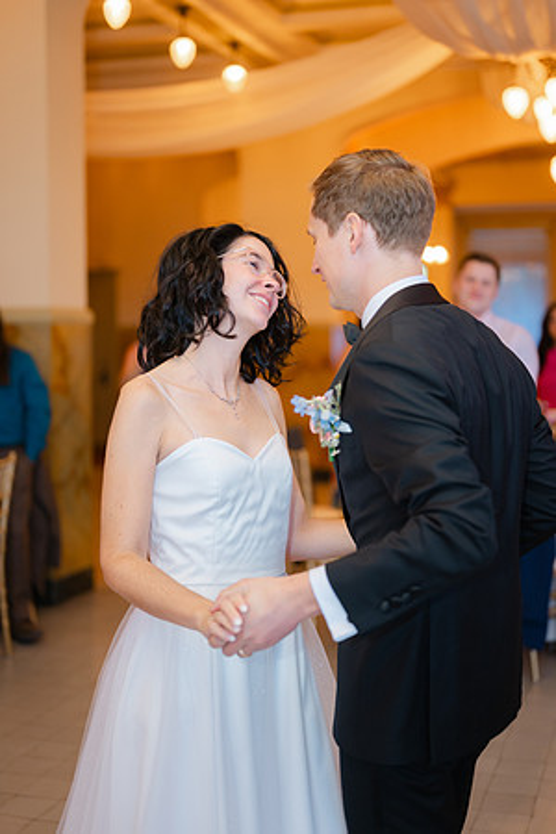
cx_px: 278
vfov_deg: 39.6
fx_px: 1158
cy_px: 417
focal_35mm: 50
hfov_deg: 27.0
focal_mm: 50
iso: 320
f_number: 1.8
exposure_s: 1/100
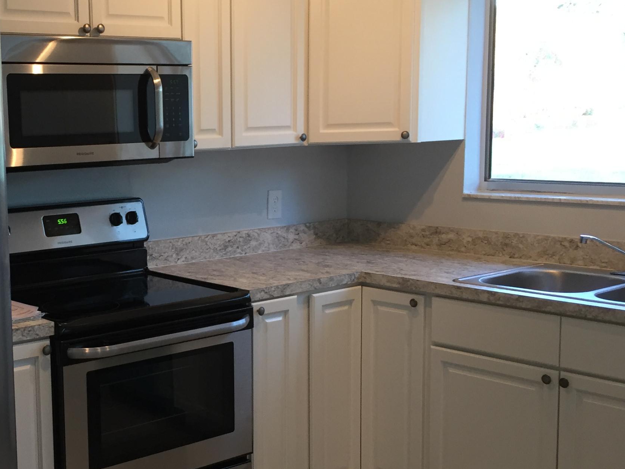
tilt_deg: -7.6
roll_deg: +1.8
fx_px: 939
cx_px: 115
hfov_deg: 35.5
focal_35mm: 52
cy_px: 258
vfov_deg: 28.0
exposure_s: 1/30
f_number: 2.2
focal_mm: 4.15
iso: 64
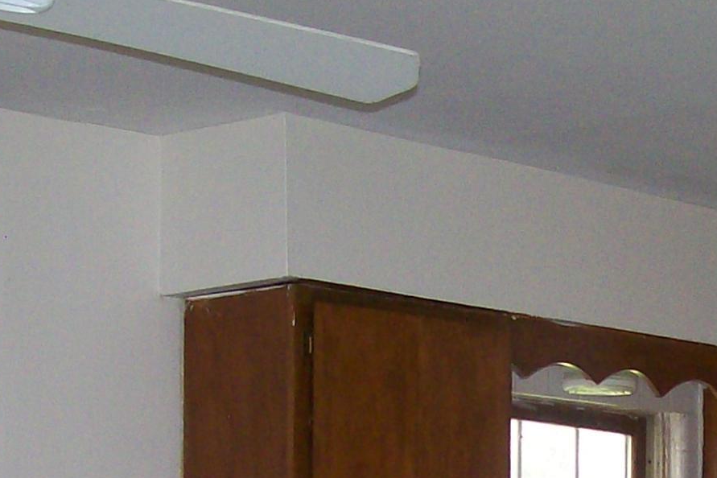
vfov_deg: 10.4
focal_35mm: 126
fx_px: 2509
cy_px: 801
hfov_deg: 16.2
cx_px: 566
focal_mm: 6
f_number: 2.7
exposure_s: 1/64
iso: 140
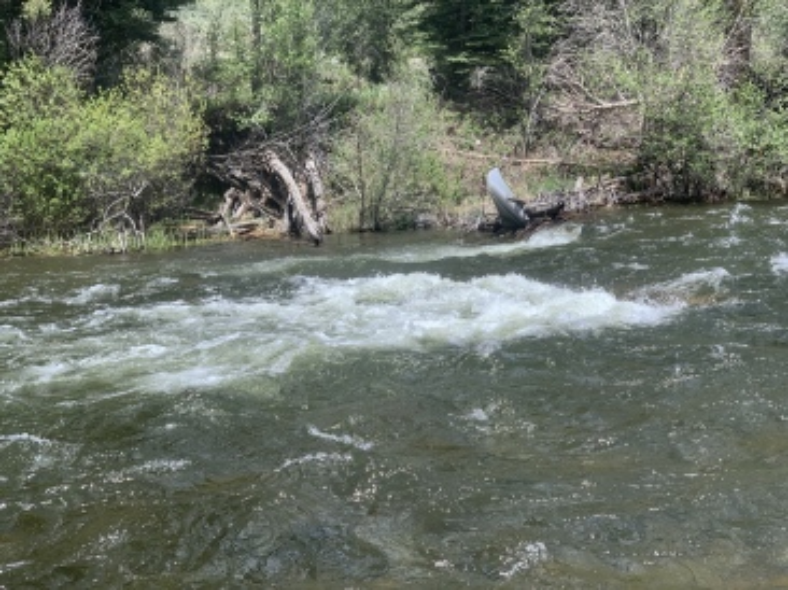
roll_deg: +4.1
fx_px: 1183
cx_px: 394
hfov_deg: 36.8
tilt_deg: -5.8
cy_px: 295
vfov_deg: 28.0
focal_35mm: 52
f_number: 2.4
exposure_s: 1/585
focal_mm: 6
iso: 16
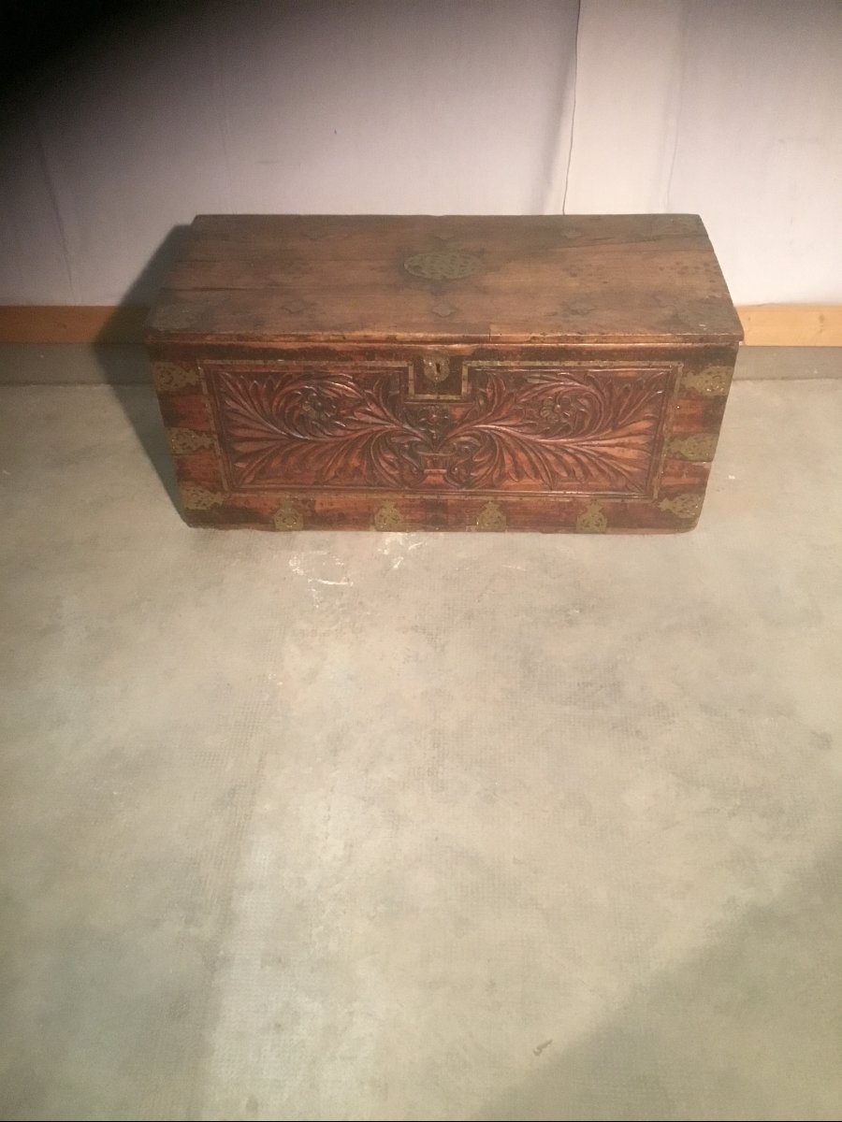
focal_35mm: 31
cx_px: 421
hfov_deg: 45.4
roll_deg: +0.2
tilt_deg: -41.0
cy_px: 561
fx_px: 1005
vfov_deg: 58.4
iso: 200
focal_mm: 3.3
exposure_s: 1/25
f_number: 2.4
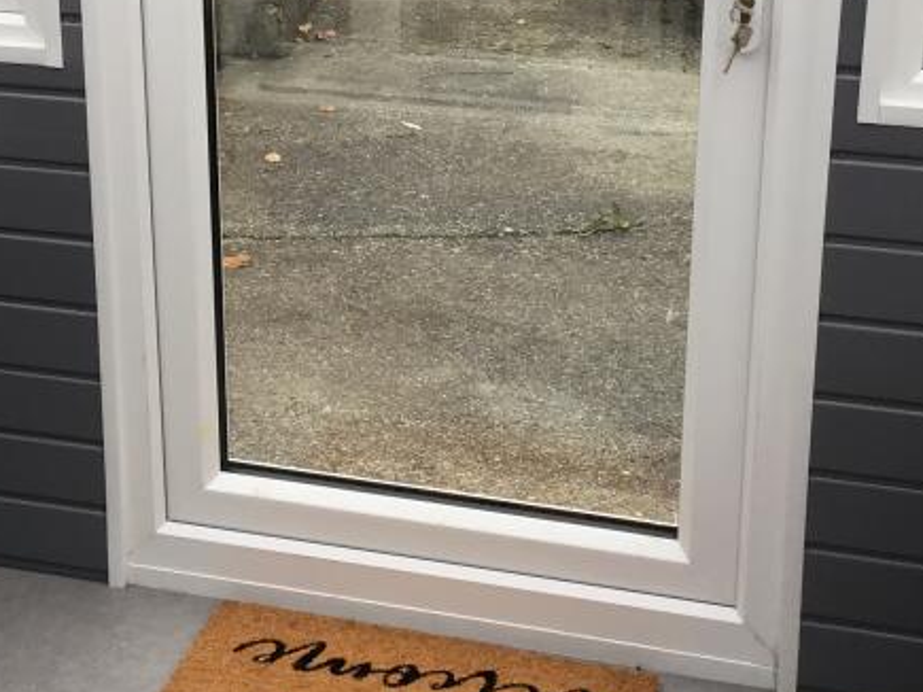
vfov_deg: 19.9
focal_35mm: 73
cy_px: 140
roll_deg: +2.7
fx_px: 1946
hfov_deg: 26.5
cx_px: 276
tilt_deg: -20.6
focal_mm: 3.3
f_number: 2.4
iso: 40
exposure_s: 1/100
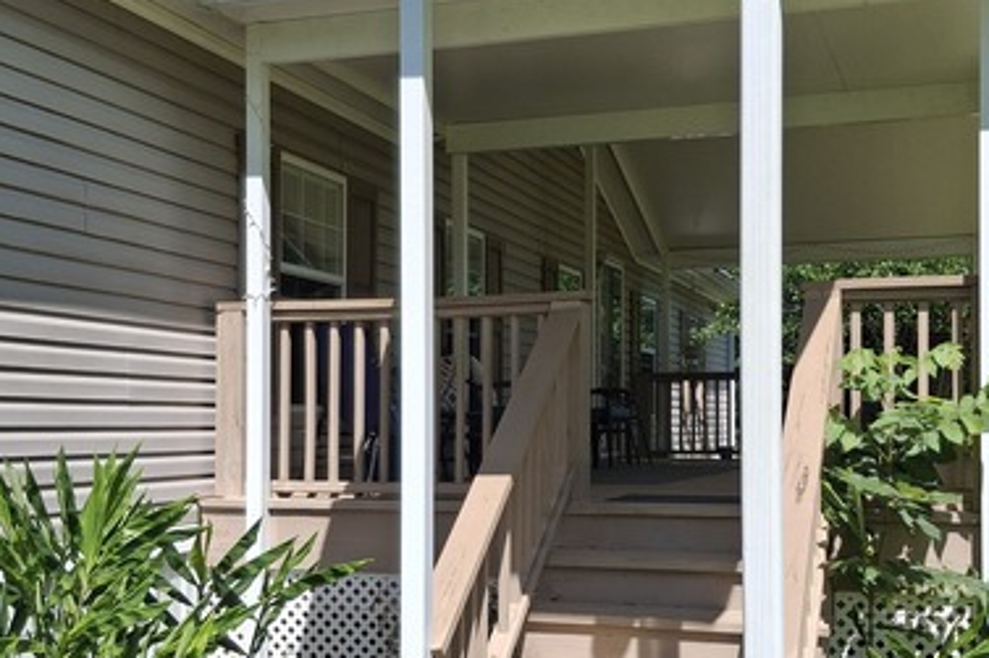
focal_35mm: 46
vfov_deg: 29.1
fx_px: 1263
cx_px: 536
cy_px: 417
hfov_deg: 42.7
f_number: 1.8
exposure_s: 1/2101
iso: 32
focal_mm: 4.69
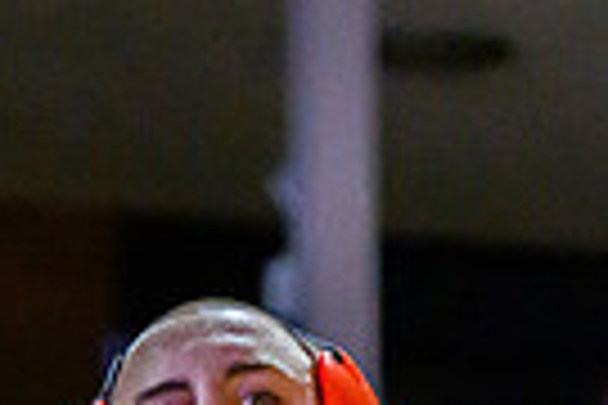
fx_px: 6282
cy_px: 976
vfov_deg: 3.6
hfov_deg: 5.5
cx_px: 247
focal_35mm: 372
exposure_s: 1/500
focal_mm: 74
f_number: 2.8
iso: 12800
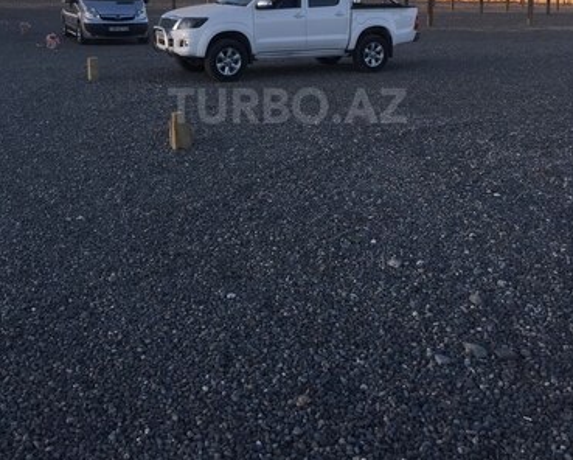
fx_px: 645
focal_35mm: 38
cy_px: 106
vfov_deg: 38.1
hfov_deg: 47.9
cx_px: 287
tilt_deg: -9.1
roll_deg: +0.4
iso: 32
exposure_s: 1/246
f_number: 2.2
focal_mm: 4.15
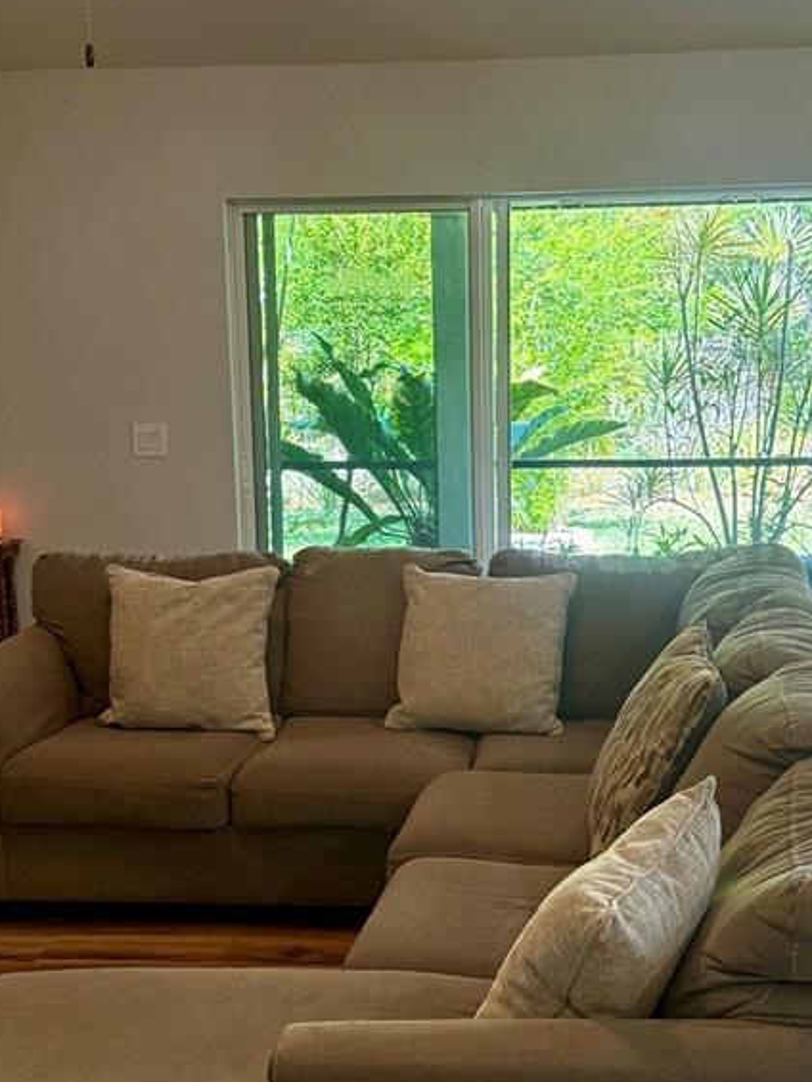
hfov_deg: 28.5
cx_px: 465
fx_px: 1594
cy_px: 544
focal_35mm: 51
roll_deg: -0.1
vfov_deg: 37.5
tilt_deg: -9.0
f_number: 1.78
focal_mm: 6.76
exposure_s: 1/120
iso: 320
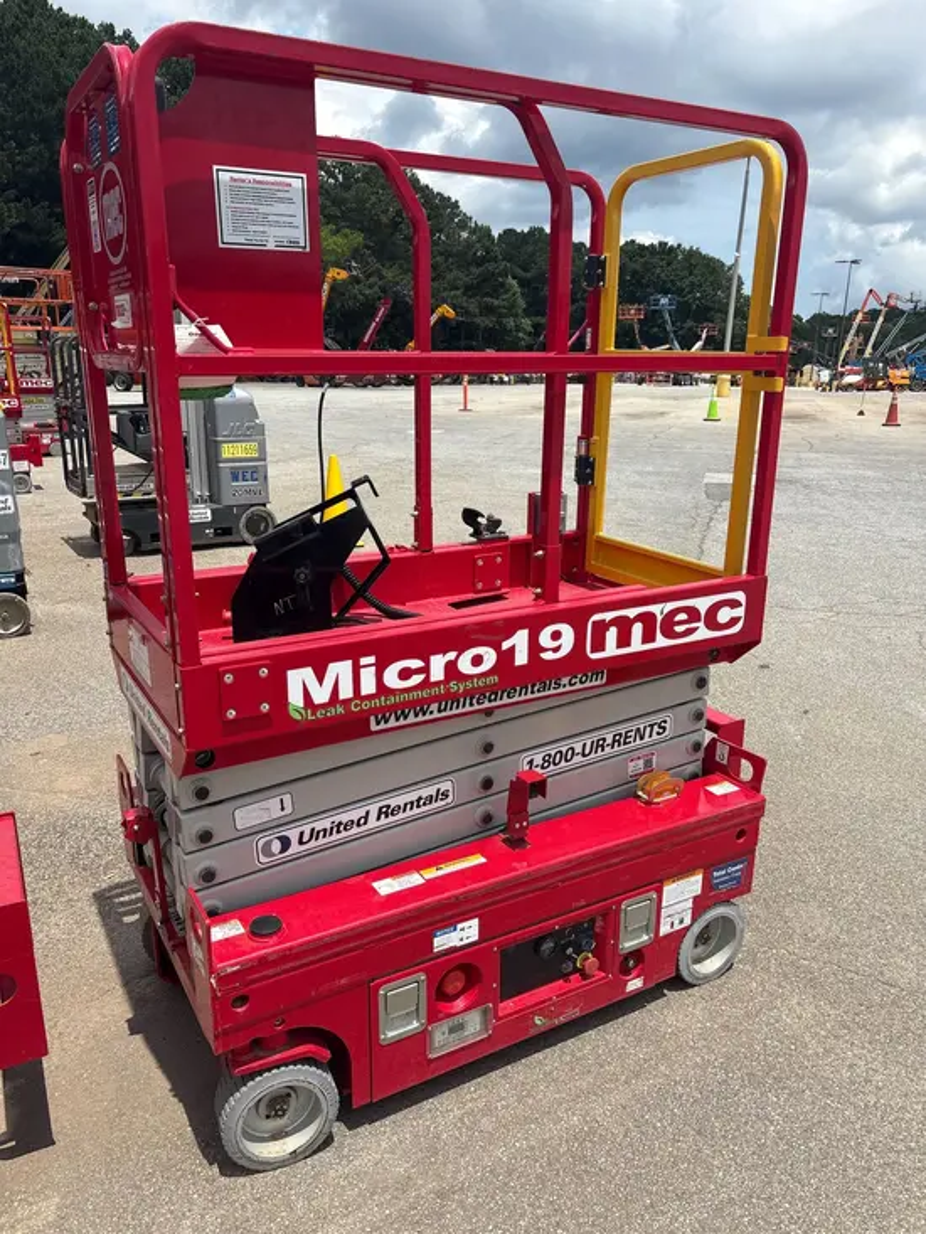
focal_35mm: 26
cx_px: 463
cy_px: 617
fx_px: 927
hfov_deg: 53.1
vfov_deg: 67.3
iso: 50
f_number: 1.6
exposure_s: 1/4065
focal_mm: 5.96
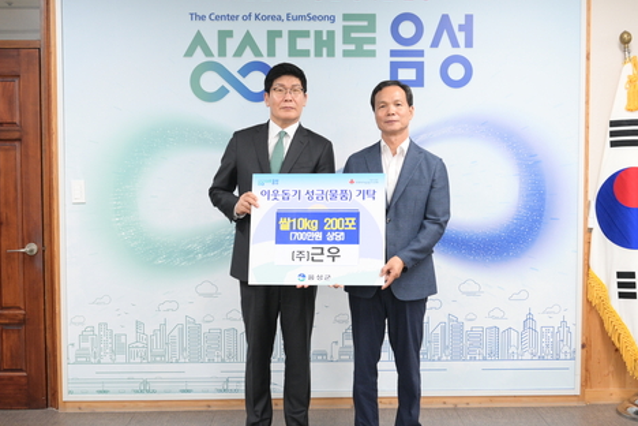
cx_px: 335
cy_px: 216
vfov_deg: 32.6
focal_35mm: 41
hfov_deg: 47.4
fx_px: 727
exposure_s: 1/250
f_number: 4
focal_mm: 32
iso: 3200
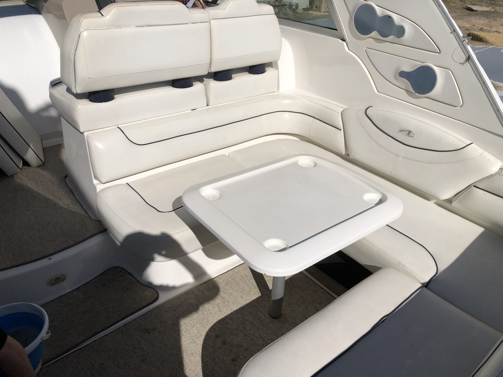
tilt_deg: -29.1
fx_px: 407
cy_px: 188
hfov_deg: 63.4
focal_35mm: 28
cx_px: 252
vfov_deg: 49.7
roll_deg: +0.0
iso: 25
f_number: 1.8
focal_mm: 3.99
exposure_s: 1/9804
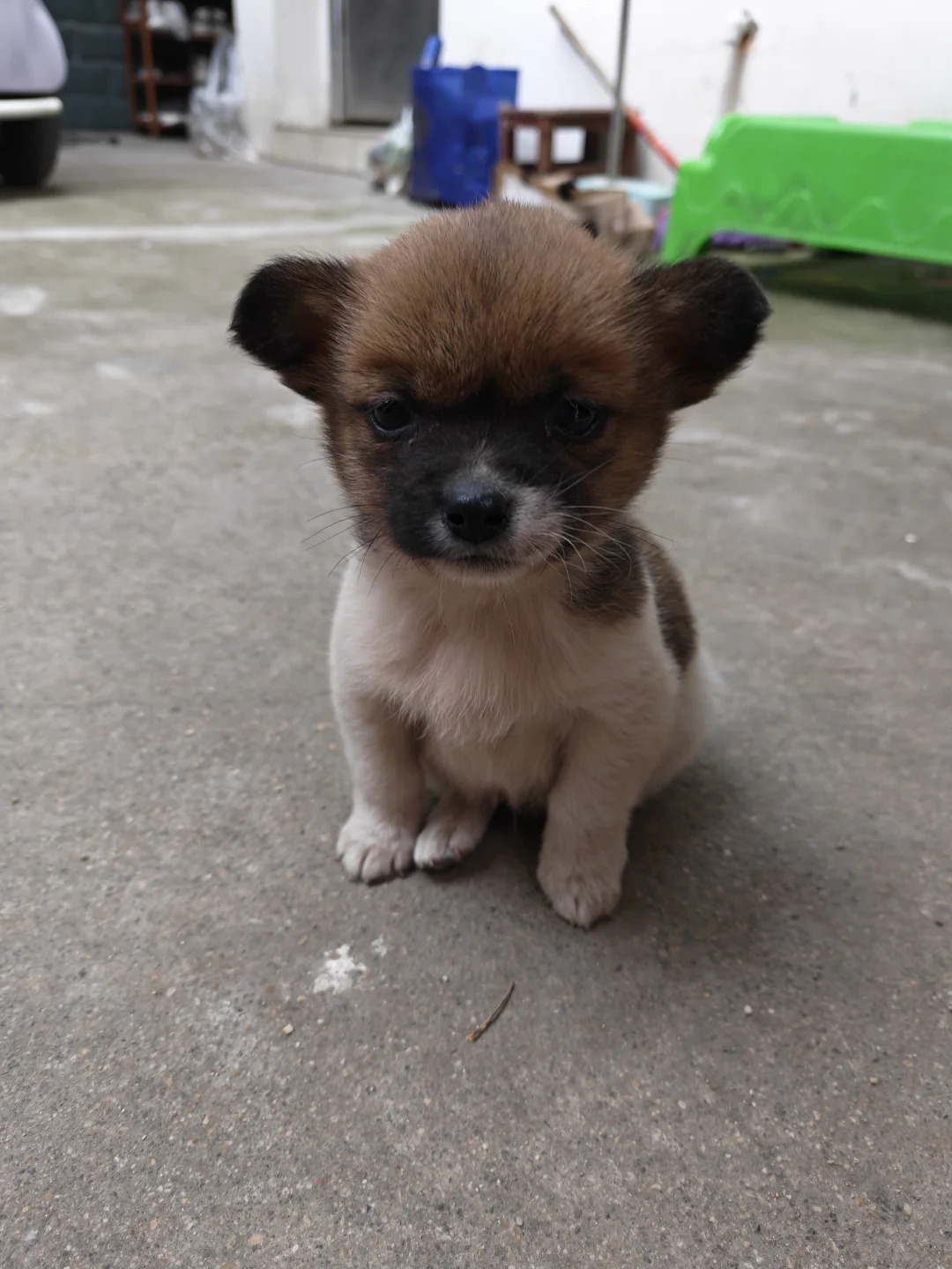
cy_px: 634
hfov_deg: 56.8
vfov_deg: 71.6
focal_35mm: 24
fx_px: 880
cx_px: 476
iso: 100
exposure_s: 1/100
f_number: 1.9
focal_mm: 5.52
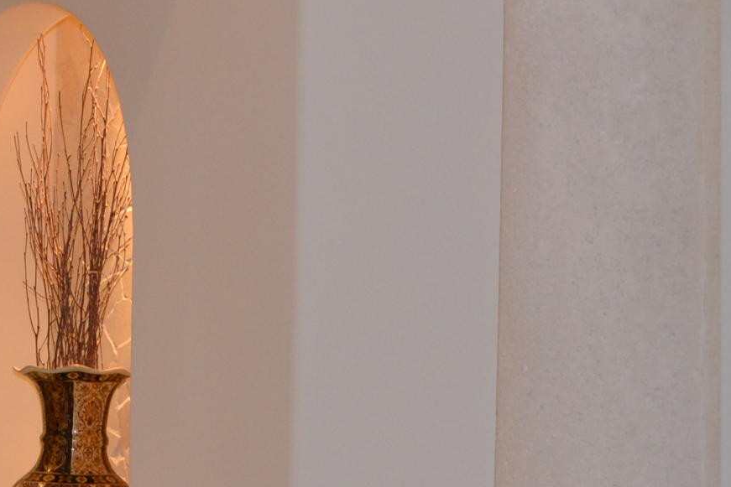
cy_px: 380
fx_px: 2518
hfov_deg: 16.3
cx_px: 93
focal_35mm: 124
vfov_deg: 11.0
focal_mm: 24
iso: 560
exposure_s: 1/60
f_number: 4
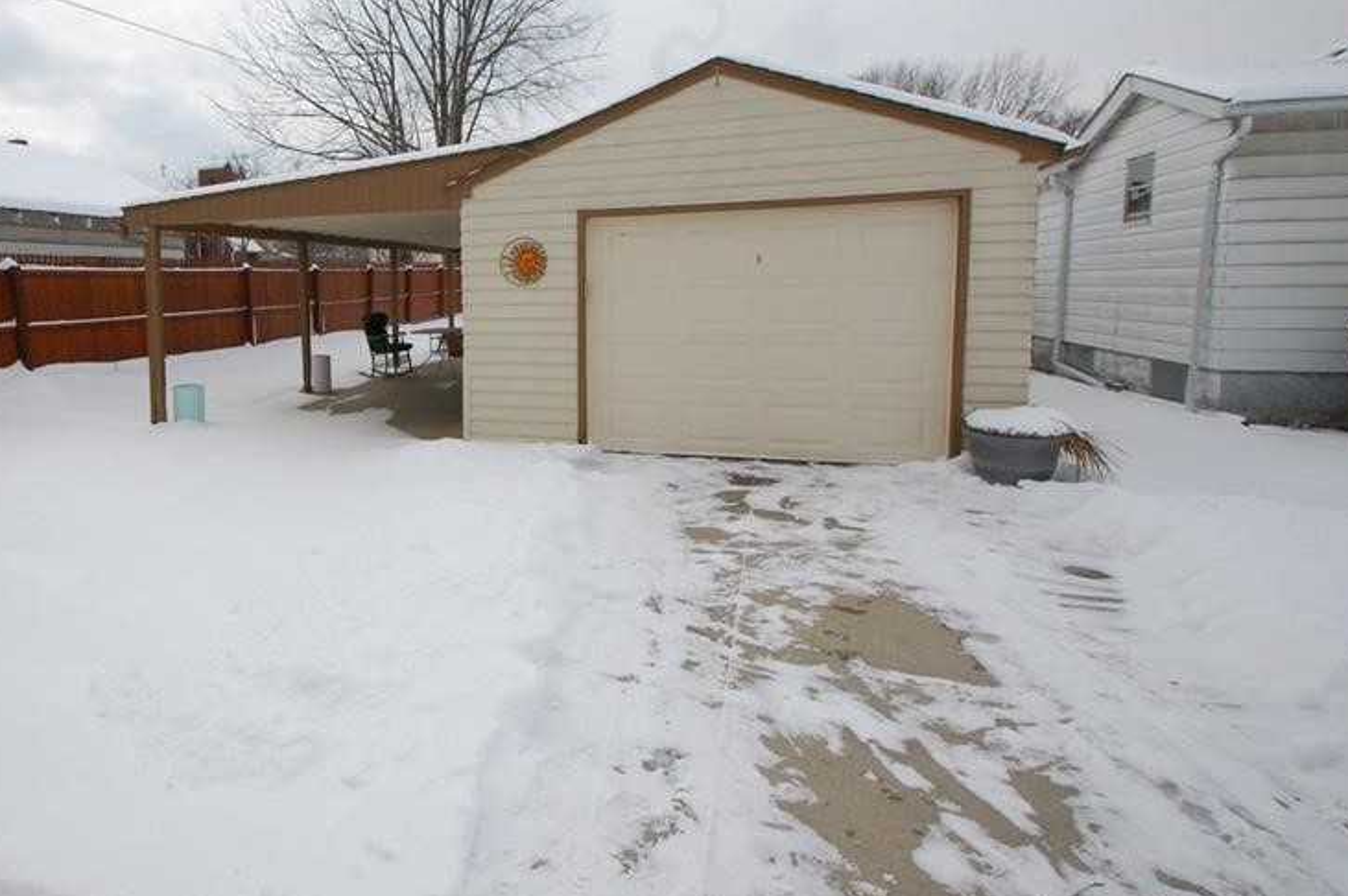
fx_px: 786
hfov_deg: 78.1
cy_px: 326
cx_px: 430
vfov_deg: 58.5
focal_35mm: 21
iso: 800
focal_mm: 10
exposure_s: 1/800
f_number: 14
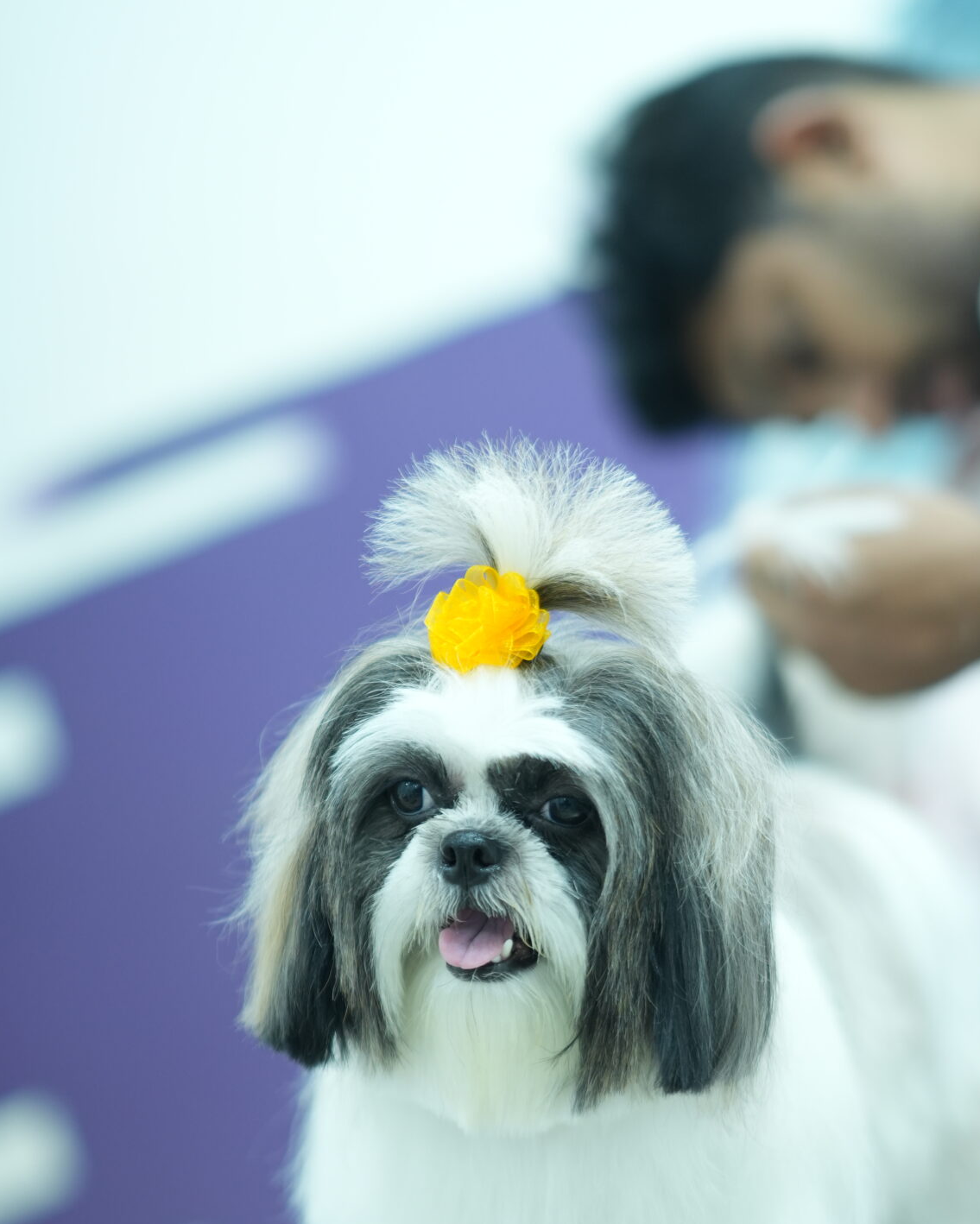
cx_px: 595
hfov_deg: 10.7
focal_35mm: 144
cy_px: 870
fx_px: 5219
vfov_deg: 13.3
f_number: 1.4
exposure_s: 1/200
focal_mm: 85
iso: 500
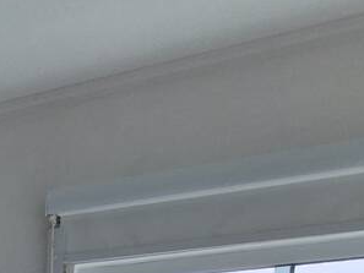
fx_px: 663
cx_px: -298
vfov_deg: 17.8
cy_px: 513
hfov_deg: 20.8
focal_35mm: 63
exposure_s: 1/233
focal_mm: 1.74
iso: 50
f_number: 2.2
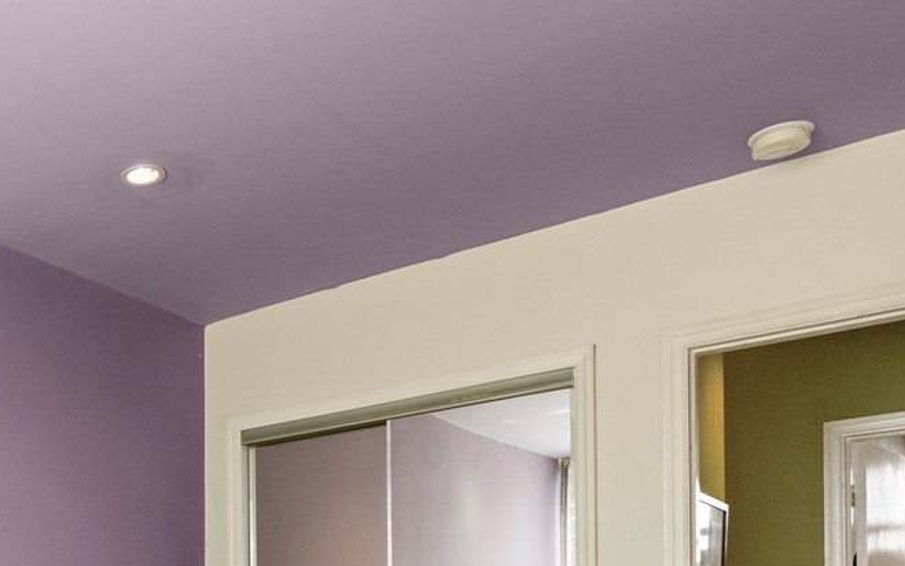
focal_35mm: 42
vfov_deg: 25.9
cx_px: -32
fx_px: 1036
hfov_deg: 40.4
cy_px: 747
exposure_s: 1/30
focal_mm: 16
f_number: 9
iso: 800
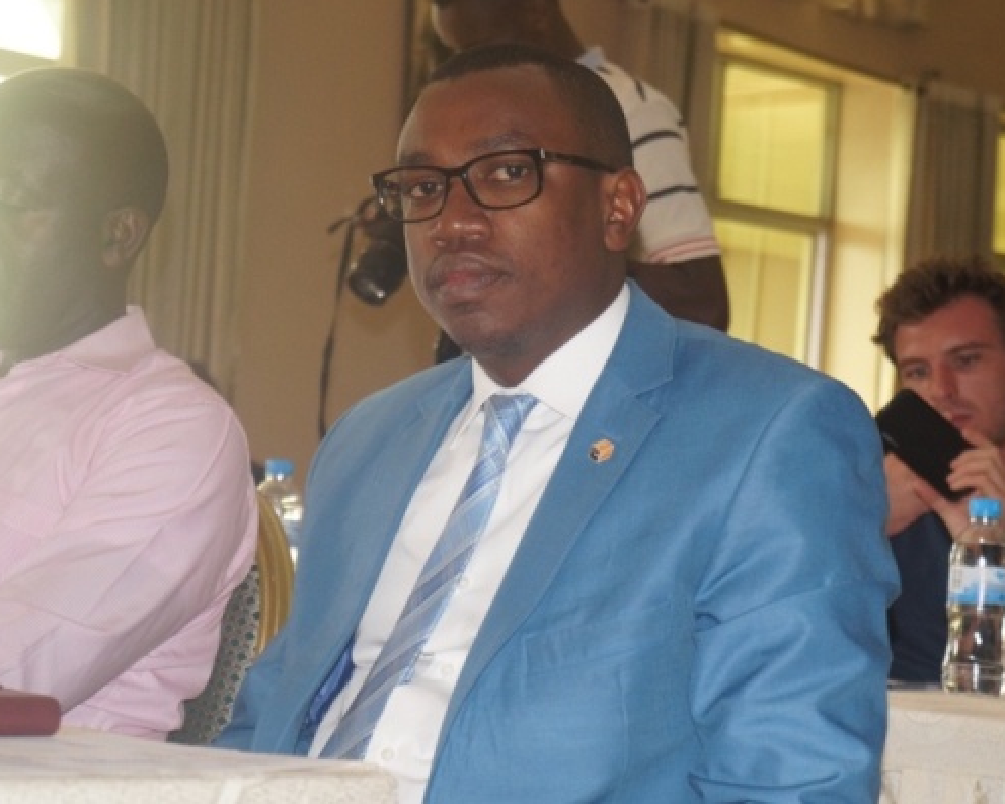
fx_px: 2737
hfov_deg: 20.8
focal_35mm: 92
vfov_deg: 16.7
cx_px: 472
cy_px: 403
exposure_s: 1/100
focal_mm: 54
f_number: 5.6
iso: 800
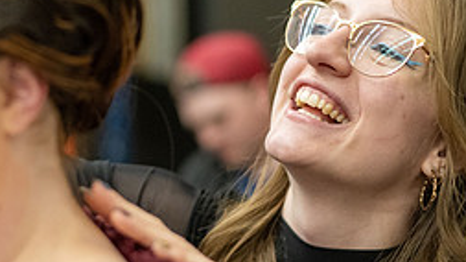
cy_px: 95
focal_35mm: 120
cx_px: 83
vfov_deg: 10.1
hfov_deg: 17.7
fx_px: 1482
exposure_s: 1/400
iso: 2000
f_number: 1.8
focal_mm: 50
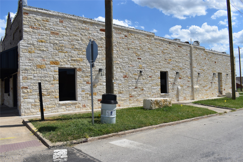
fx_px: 182
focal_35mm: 27
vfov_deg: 47.9
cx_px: 122
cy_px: 81
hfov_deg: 67.4
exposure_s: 1/320
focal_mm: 18
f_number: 9
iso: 100
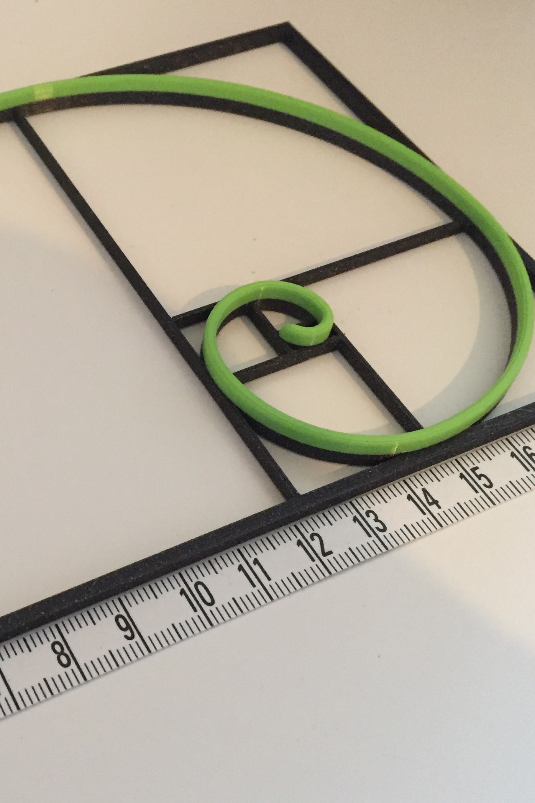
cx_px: 36
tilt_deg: -53.2
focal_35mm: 47
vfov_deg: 41.8
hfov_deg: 27.4
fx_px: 1048
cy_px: 452
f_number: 2.2
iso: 250
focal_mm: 4.15
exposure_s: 1/17
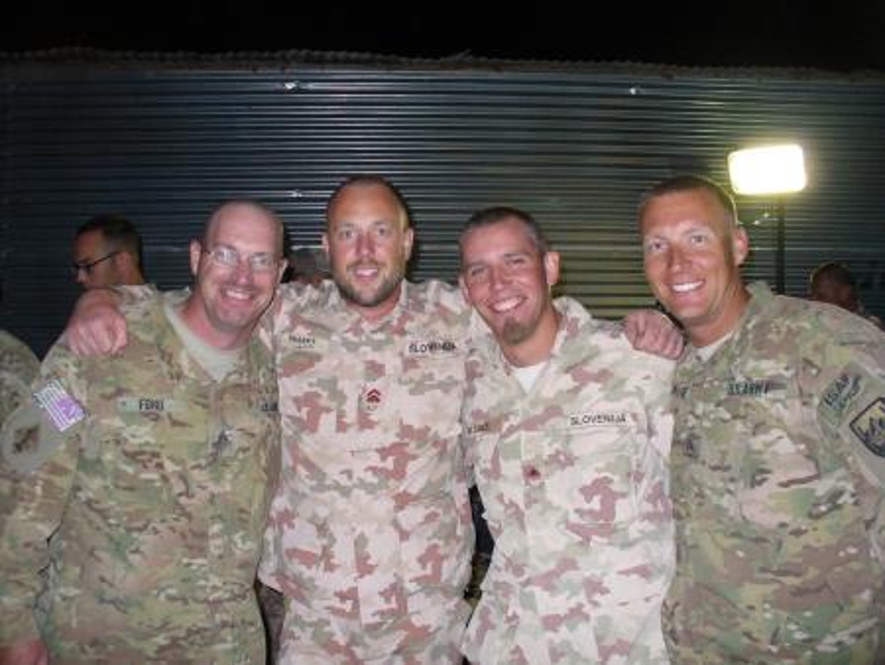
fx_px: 946
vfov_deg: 38.7
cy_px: 332
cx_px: 442
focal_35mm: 37
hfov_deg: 50.1
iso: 160
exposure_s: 1/30
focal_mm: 6.1
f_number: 2.8
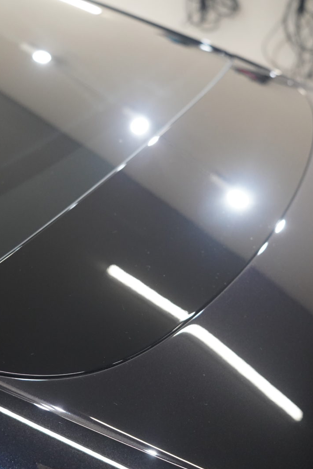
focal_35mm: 43
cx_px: 127
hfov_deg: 31.1
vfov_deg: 45.4
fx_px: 561
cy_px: 248
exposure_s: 1/160
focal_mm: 30
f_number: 4.5
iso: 4000
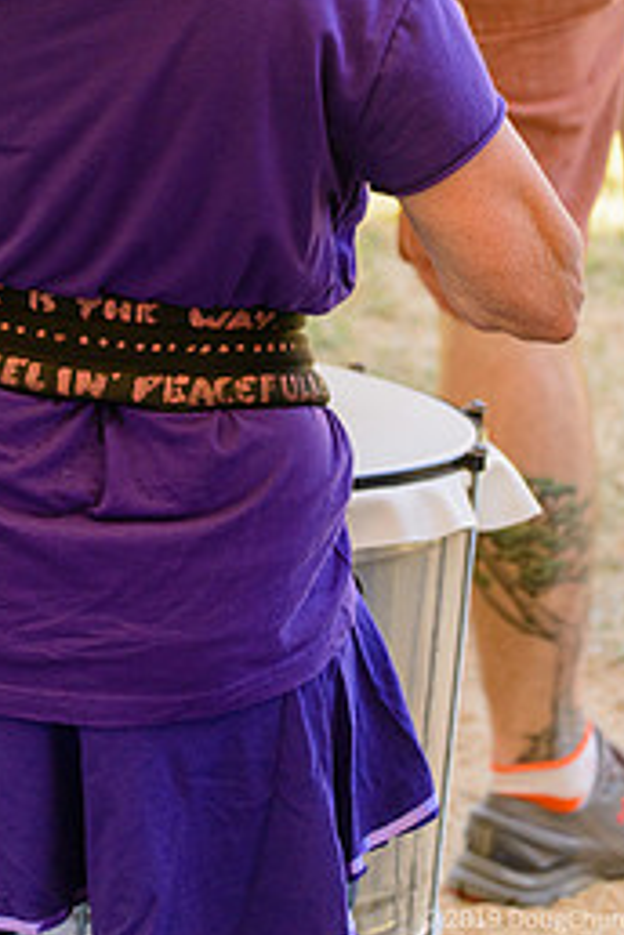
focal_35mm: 366
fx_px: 9515
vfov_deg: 5.6
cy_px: 134
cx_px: 203
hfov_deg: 3.8
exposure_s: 1/500
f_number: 5.6
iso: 720
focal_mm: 210
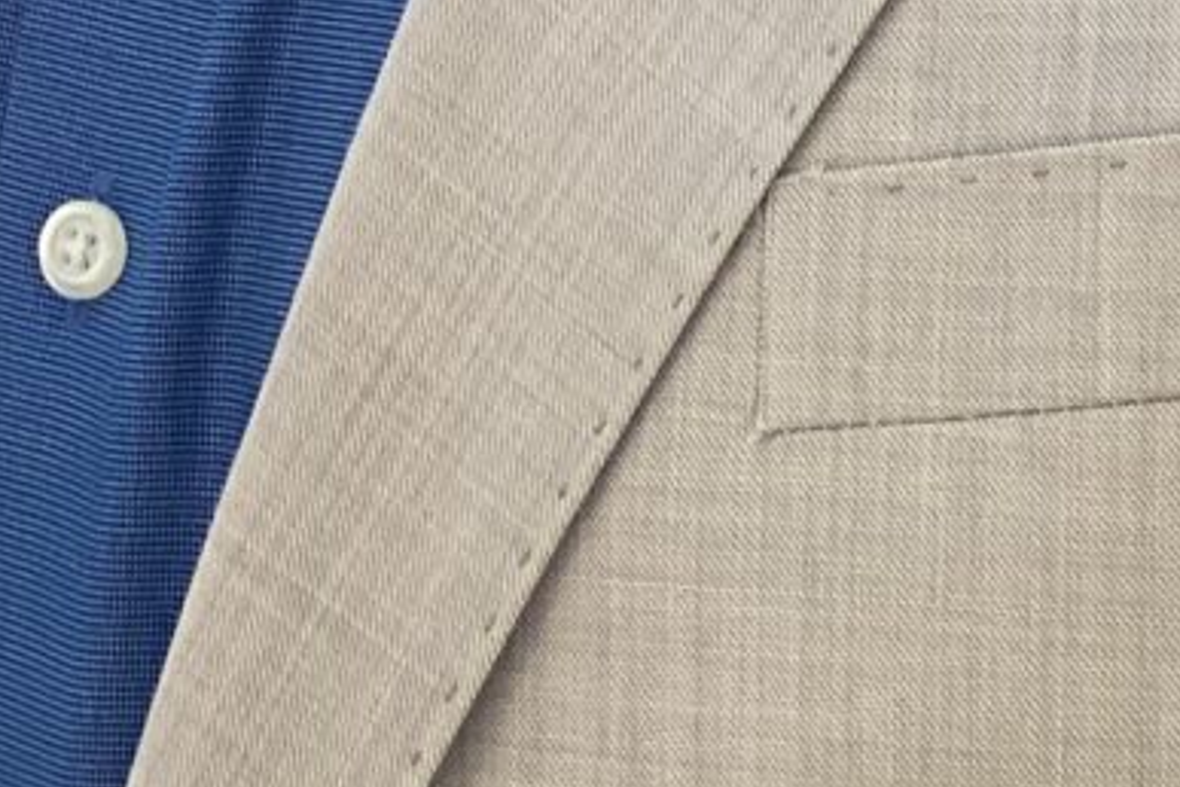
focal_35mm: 292
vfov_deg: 4.5
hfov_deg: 7.1
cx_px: 363
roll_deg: +1.1
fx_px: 9570
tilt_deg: -3.3
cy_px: -1701
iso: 20
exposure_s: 1/675
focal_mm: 6
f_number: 2
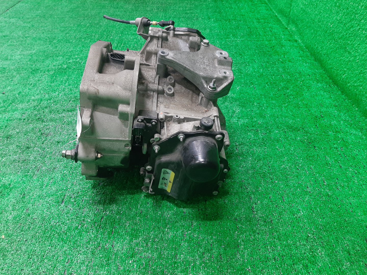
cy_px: 138
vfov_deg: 53.1
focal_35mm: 26
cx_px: 184
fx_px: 276
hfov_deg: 67.3
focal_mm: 3.93
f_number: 1.7
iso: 172
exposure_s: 1/50
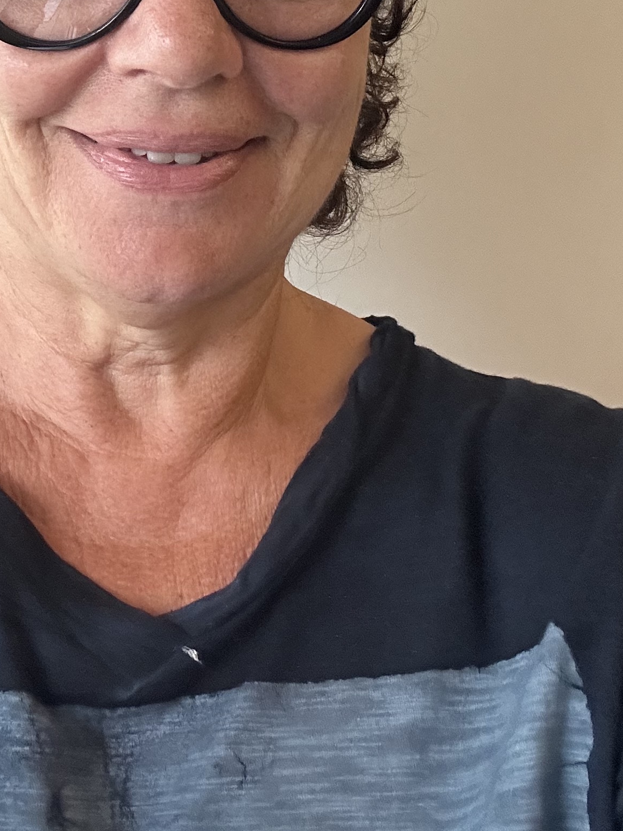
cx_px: 148
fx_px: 1440
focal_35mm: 60
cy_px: 63
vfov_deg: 30.6
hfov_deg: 24.1
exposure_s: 1/60
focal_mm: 2.69
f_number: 1.9
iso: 320
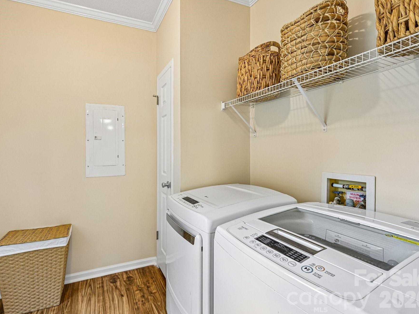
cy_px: 153
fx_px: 218
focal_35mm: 18
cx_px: 186
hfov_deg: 87.4
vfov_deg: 71.6
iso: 400
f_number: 8
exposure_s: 1/10
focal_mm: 16
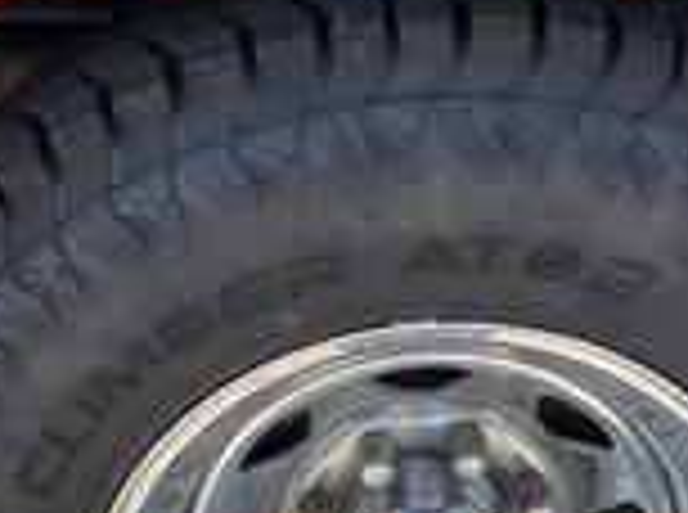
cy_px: 464
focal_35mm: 76
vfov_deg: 19.0
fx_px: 1507
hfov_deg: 25.7
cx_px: 364
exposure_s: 1/329
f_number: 1.8
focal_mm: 3
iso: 25
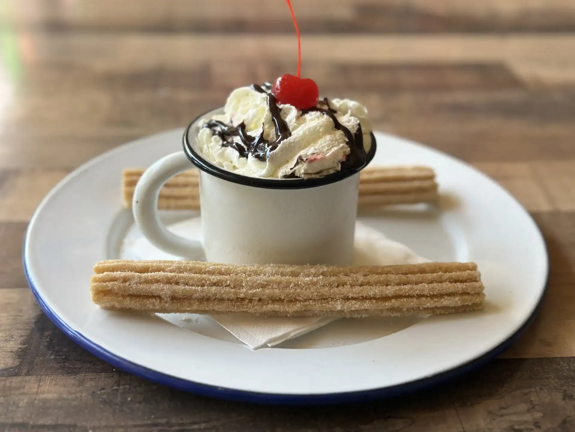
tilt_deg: -31.4
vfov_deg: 30.3
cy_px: 216
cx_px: 288
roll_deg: -2.1
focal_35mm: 48
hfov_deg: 39.7
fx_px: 797
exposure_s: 1/393
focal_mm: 6.86
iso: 80
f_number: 1.78
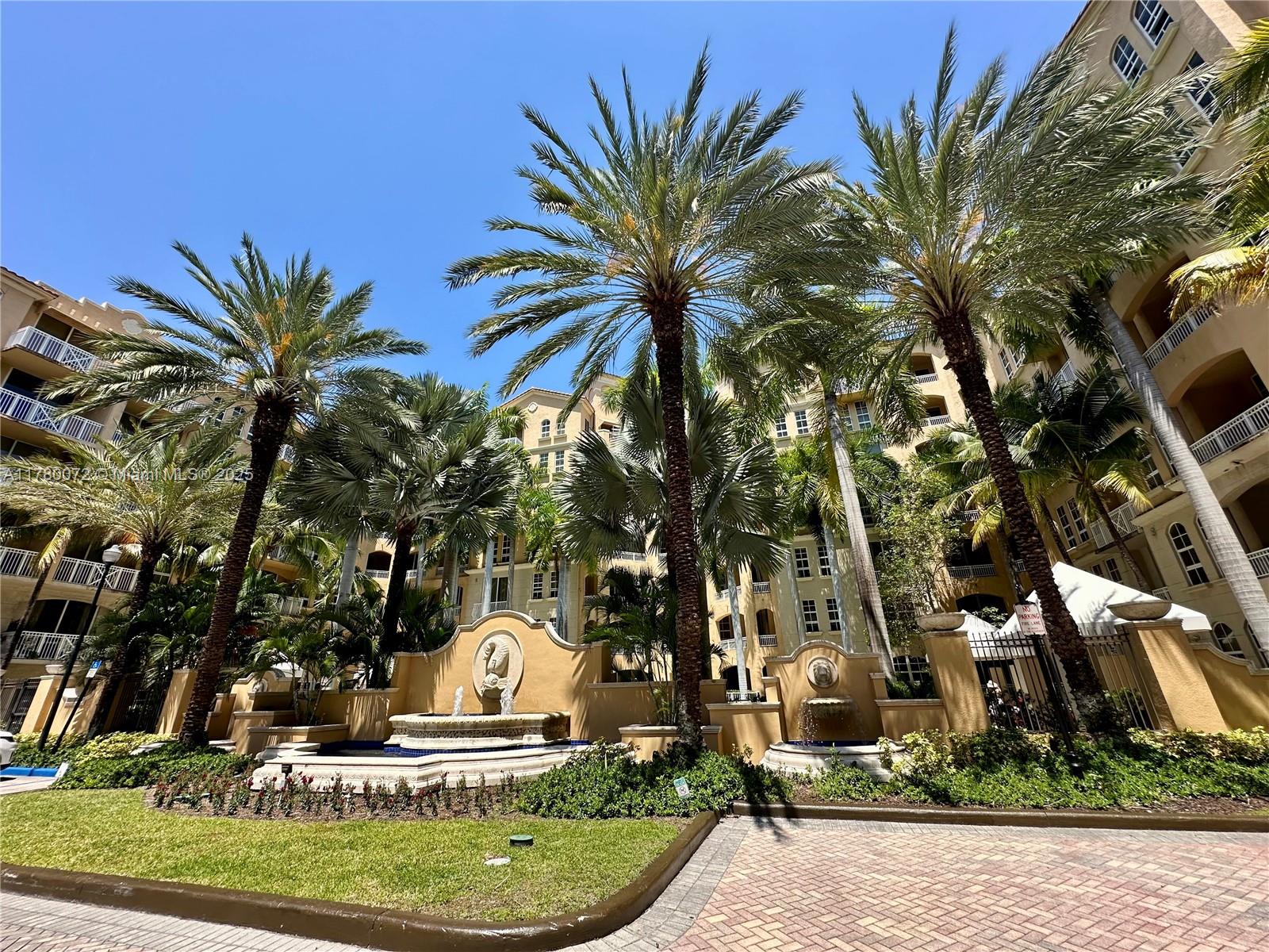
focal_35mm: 14
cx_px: 634
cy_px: 476
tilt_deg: +22.9
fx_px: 513
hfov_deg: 102.1
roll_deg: +1.1
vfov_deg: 85.7
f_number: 2.2
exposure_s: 1/979
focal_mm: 2.22
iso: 50
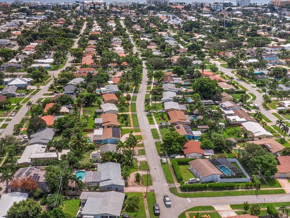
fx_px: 377
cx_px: 140
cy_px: 114
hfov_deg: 42.1
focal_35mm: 45
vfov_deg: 32.2
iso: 100
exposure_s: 1/160
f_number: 9
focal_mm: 10.26
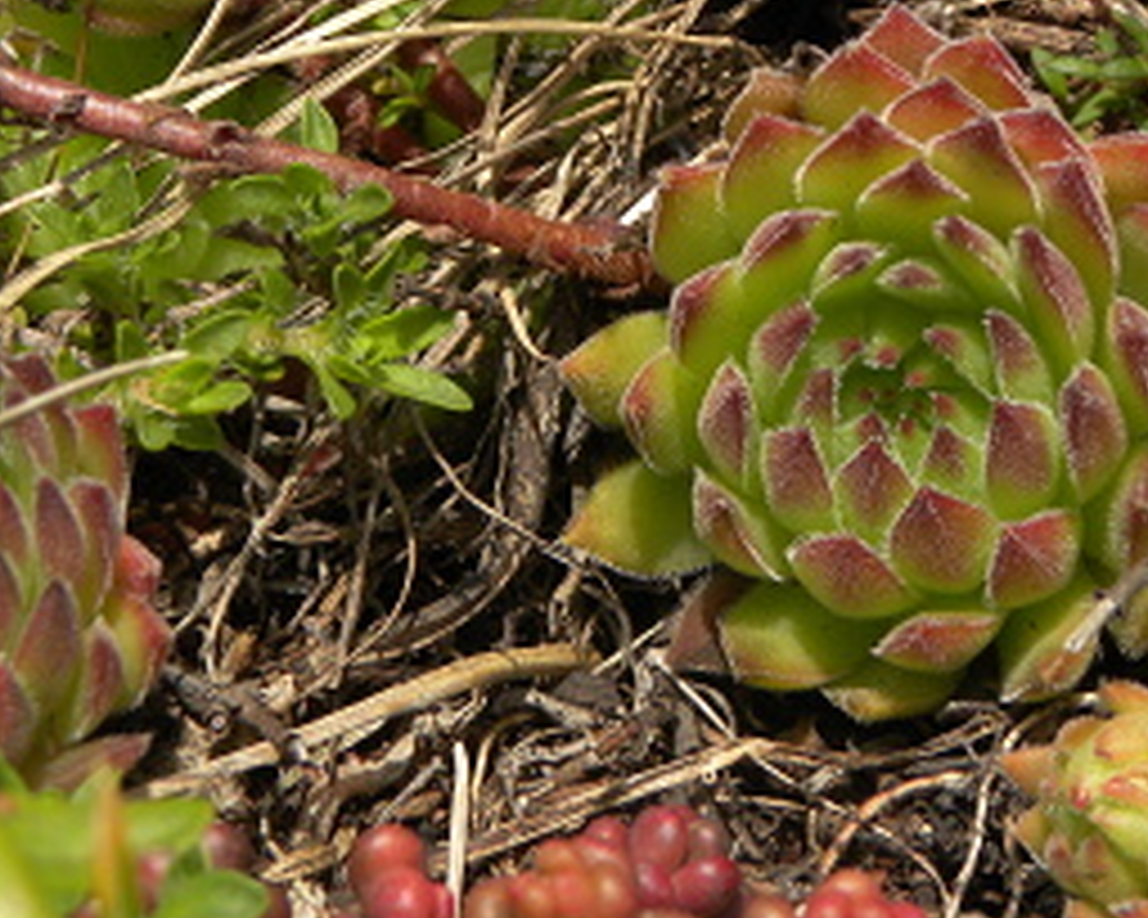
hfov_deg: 12.4
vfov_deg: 9.9
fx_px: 5300
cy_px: 126
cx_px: 545
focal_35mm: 156
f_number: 5
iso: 64
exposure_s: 1/400
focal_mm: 15.1
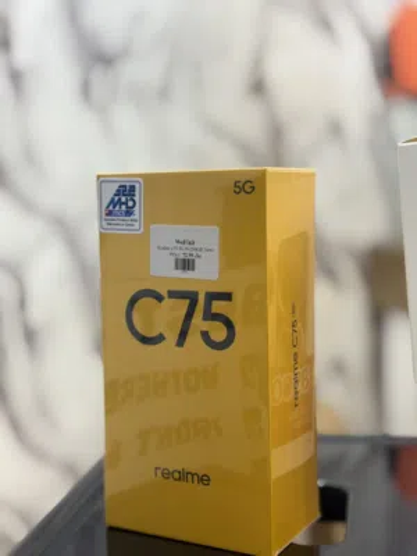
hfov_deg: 28.0
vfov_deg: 36.8
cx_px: 208
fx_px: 835
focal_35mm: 52
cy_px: 278
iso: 40
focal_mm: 5.96
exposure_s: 1/136
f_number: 1.6
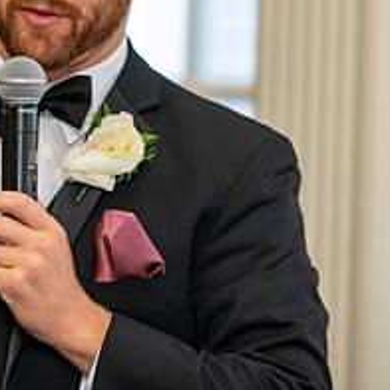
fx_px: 5608
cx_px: 74
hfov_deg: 4.0
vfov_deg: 4.0
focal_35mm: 440
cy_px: 82
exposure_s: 1/80
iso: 1000
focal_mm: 175
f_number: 4
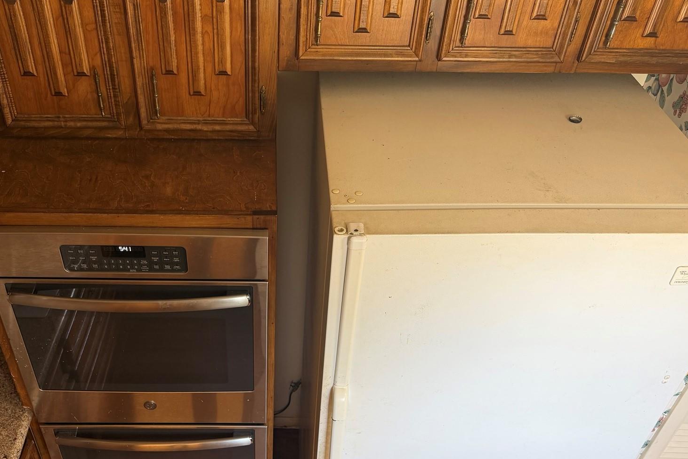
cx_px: 263
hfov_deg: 53.9
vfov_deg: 37.1
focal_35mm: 35
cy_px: 330
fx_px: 669
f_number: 1.78
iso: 125
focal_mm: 6.76
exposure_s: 1/60
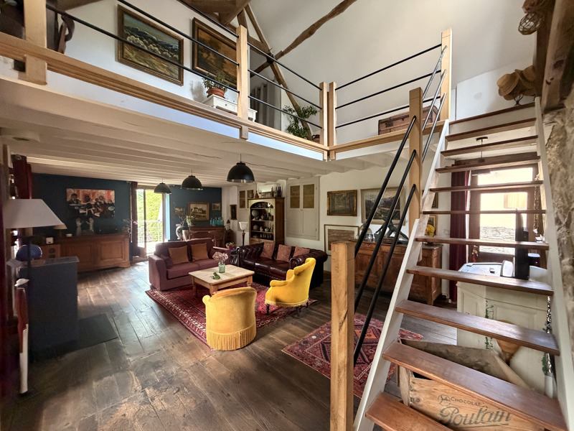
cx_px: 287
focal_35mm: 14
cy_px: 216
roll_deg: +0.1
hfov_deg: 102.1
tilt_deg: -1.2
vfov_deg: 85.7
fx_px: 232
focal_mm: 2.22
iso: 800
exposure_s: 1/60
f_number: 2.2
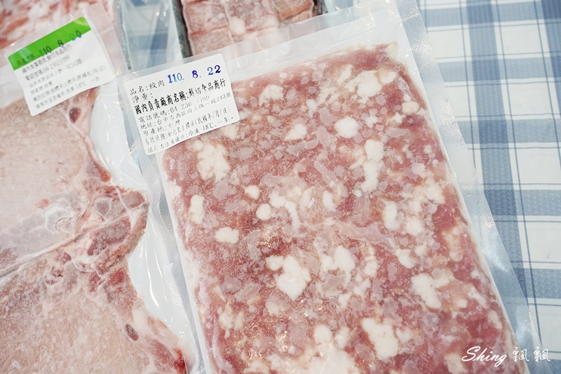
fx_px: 483
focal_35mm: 31
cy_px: 187
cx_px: 280
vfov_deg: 42.3
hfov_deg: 60.3
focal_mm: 31
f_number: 5.6
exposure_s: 1/60
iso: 800
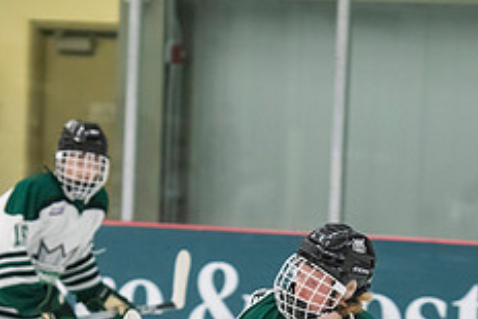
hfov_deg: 5.4
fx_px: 5062
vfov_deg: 3.6
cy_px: 507
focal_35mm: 381
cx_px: 288
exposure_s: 1/640
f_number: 3.2
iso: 2000
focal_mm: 116
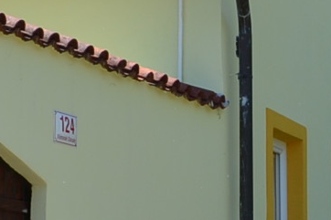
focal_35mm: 172
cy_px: 137
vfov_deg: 8.0
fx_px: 1581
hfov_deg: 11.8
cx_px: 356
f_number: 6.3
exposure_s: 1/160
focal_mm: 18
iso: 100
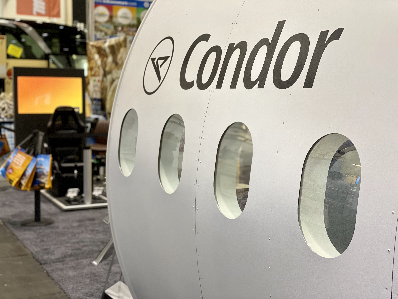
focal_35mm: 52
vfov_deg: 28.0
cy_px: 150
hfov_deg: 36.8
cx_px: 199
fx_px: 598
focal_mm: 6
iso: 160
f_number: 2
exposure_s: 1/100
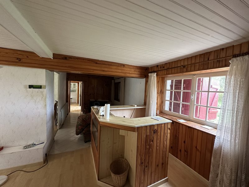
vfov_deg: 85.7
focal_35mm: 14
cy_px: 94
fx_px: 101
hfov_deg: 102.1
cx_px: 124
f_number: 2.2
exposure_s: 1/50
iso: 640
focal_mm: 2.22
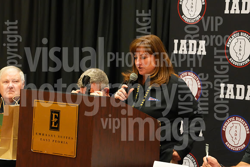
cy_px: 84
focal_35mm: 200
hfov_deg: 10.3
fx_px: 1389
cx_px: 125
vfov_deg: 6.9
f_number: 8
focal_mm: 200
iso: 16000
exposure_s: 1/50
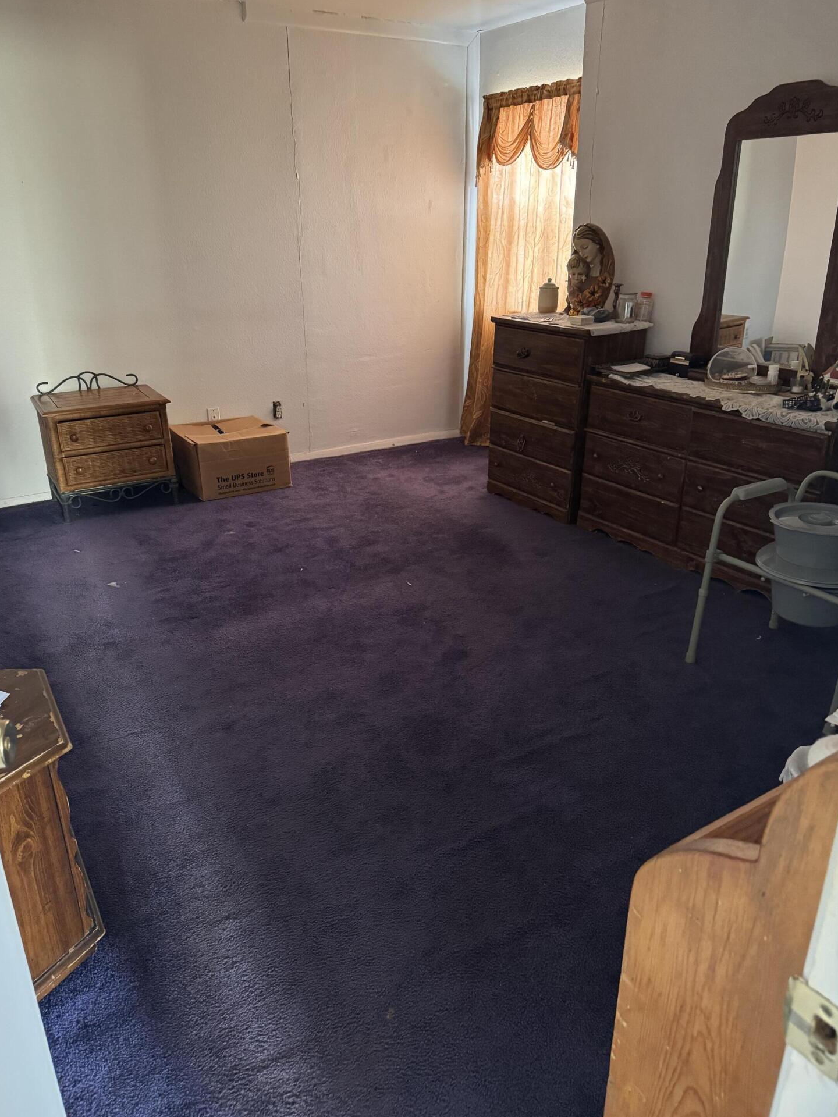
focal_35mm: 25
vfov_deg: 69.4
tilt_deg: -22.1
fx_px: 807
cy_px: 558
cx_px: 405
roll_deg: +1.0
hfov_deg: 54.9
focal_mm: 6.76
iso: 800
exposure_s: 1/40
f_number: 1.78
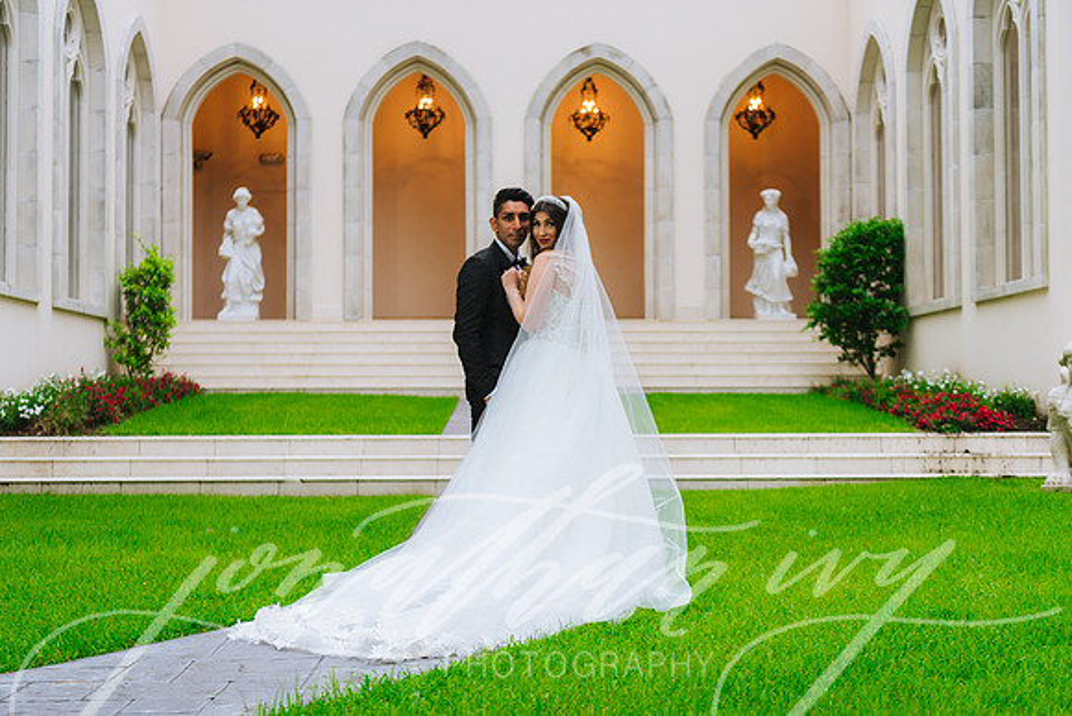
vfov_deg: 27.0
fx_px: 1489
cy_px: 358
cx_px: 536
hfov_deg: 39.6
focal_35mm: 50
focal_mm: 50
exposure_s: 1/125
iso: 320
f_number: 2.8
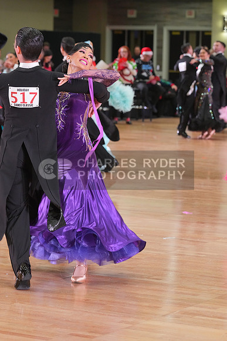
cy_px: 170
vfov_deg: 15.2
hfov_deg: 10.2
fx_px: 1276
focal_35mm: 135
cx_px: 114
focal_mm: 135
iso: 3200
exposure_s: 1/200
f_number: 5.6
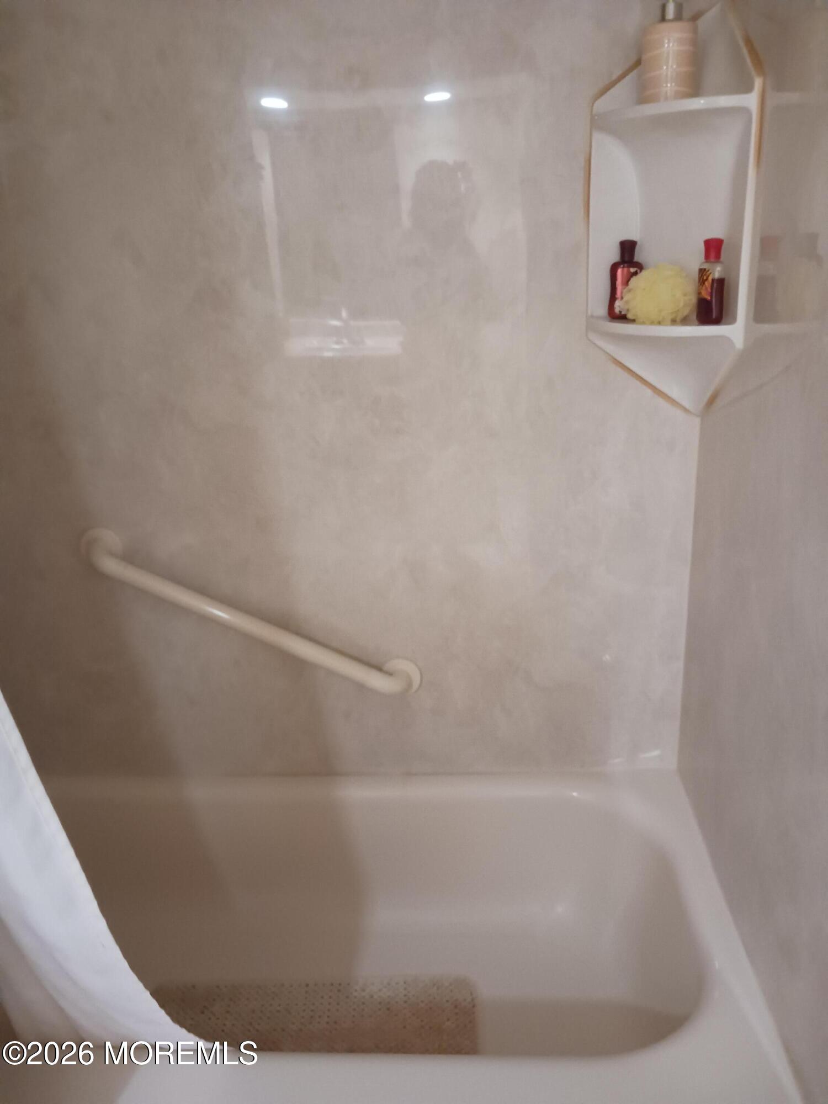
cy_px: 552
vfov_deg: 65.3
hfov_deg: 51.4
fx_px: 861
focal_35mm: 27
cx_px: 414
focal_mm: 4
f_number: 1.8
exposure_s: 1/15
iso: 1000
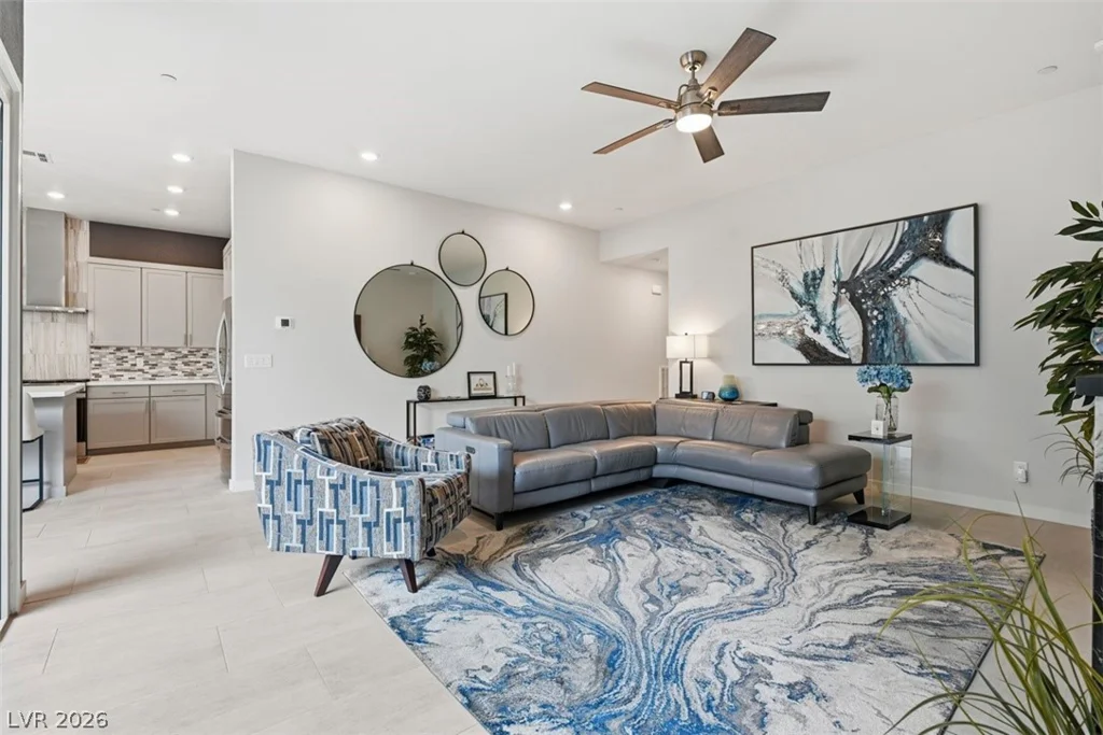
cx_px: 552
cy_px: 368
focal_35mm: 16
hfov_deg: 95.0
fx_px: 506
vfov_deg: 72.1
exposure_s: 1/80
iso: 500
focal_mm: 16.5
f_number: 9
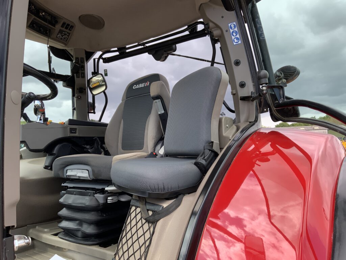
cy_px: 130
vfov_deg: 48.2
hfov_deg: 61.7
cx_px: 173
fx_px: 290
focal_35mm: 29
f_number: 1.8
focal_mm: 3
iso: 16
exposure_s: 1/355
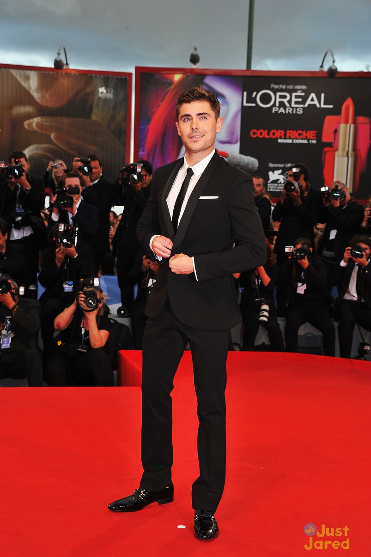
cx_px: 185
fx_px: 1098
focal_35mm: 71
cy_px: 280
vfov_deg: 28.5
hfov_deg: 19.2
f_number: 7.1
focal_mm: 70
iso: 500
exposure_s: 1/200
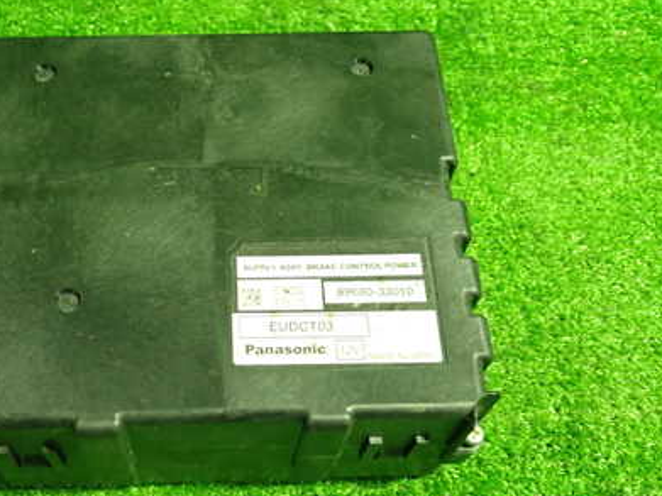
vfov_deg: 31.5
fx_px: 879
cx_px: 229
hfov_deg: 40.8
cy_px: 252
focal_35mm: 46
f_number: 2.3
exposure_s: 1/30
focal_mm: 5.4
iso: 500
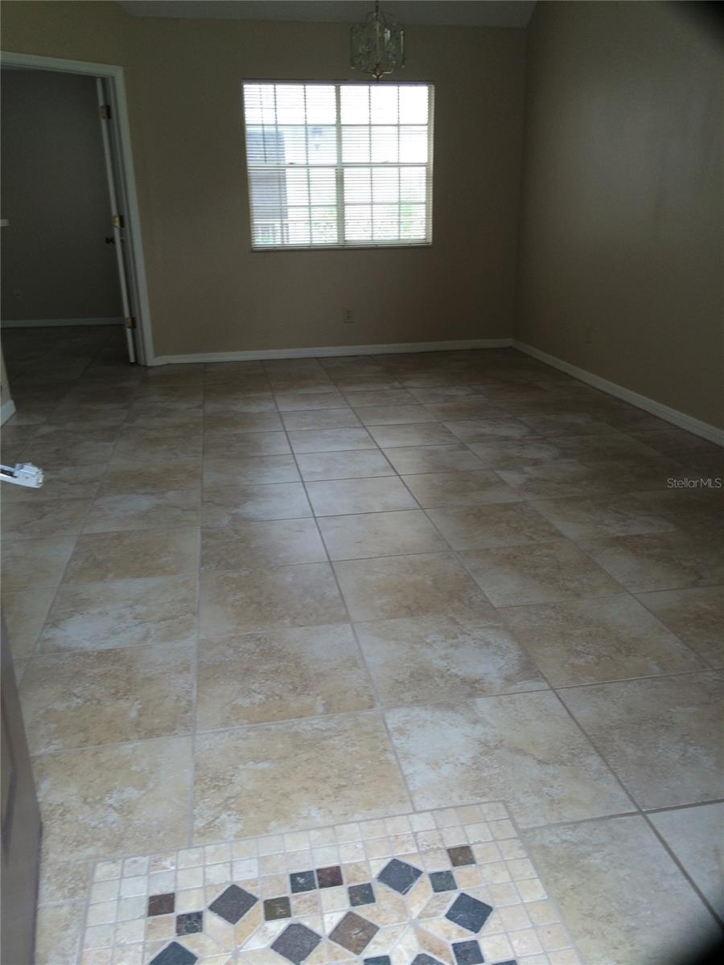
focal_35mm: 30
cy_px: 482
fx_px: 837
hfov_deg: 46.8
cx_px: 362
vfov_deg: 60.0
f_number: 2.2
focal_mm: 4.12
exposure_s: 1/60
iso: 40
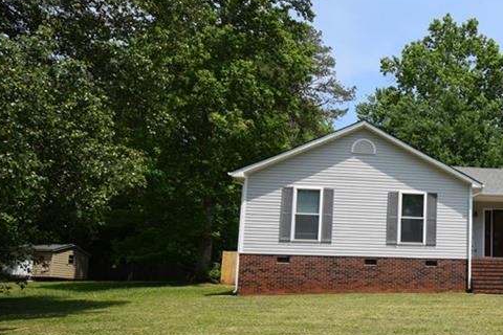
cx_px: 462
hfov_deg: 51.2
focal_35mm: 32
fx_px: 447
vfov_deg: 40.2
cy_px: 244
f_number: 9
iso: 200
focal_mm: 10
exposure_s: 1/320
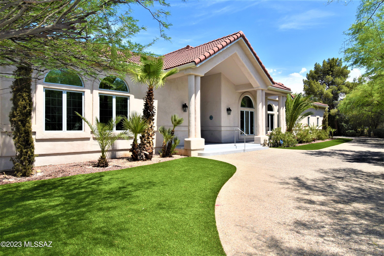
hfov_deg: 77.3
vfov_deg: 56.1
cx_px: 192
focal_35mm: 22
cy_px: 128
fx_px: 240
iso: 100
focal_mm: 15
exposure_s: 1/200
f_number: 11
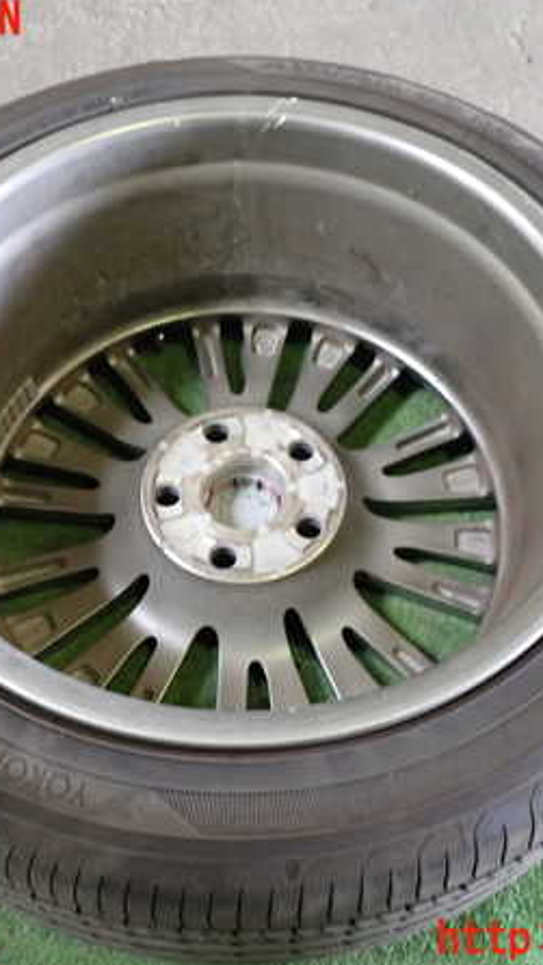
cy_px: 480
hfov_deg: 27.1
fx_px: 1126
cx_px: 277
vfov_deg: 46.4
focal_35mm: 44
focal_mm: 5.4
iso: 500
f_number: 2.3
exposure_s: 1/30
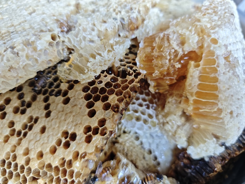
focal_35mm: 23
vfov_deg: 58.9
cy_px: 92
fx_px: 163
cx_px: 122
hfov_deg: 73.9
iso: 200
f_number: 1.44
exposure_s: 1/78.9
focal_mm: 6.68
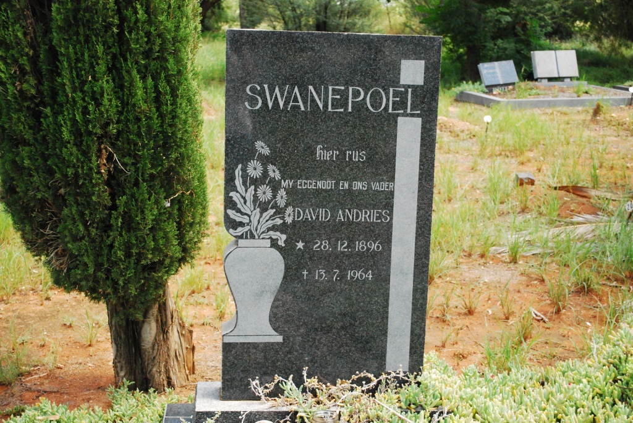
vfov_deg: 26.5
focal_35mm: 51
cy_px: 212
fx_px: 898
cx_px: 316
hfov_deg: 38.8
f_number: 5
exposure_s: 1/1250
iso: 1600
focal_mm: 34
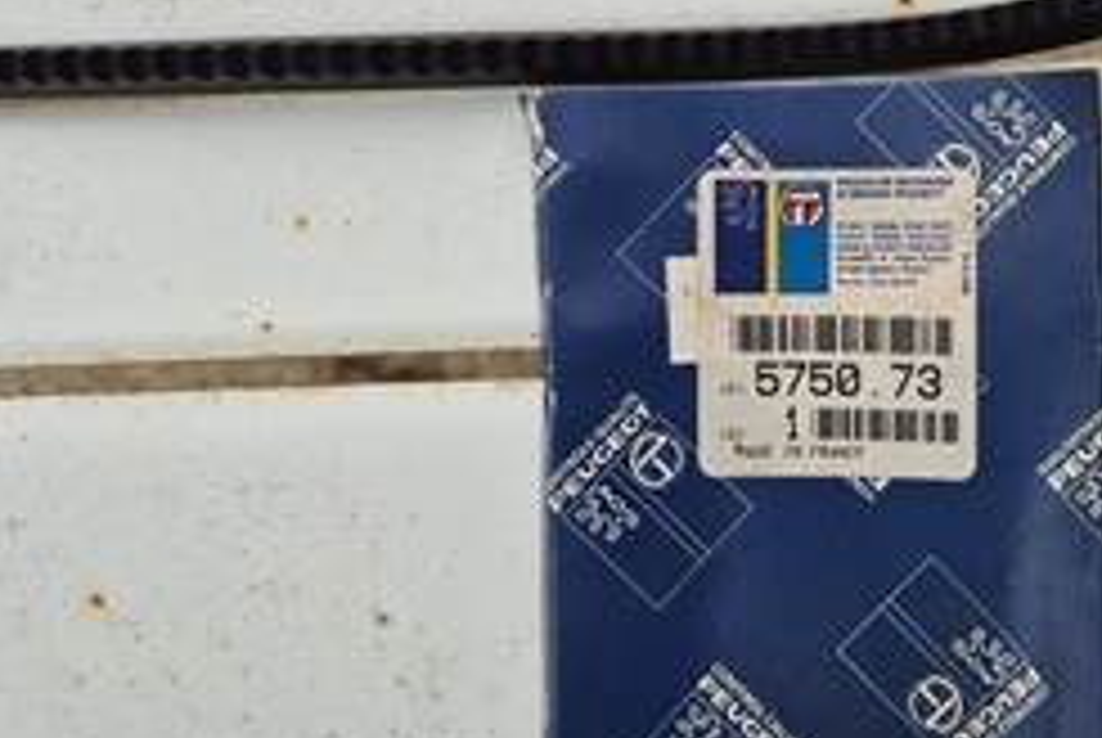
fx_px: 1195
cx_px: 783
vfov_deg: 34.2
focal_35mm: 39
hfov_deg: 48.2
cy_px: 288
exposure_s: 1/570
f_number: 1.8
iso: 25
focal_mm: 5.4
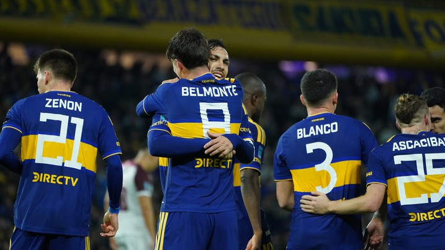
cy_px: 123
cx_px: 223
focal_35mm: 421
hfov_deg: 5.1
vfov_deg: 2.9
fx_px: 4967
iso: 5000
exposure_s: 1/1250
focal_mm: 400
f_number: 5.6
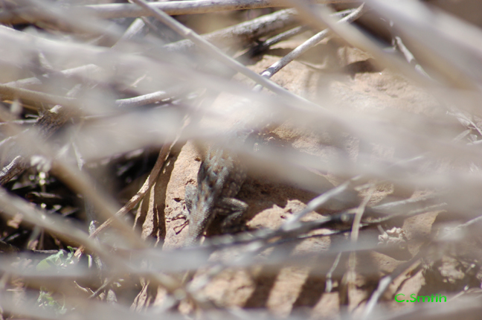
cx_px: 241
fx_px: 4813
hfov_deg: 5.7
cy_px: 160
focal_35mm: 360
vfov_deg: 3.8
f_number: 5.3
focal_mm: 240
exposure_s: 1/1000
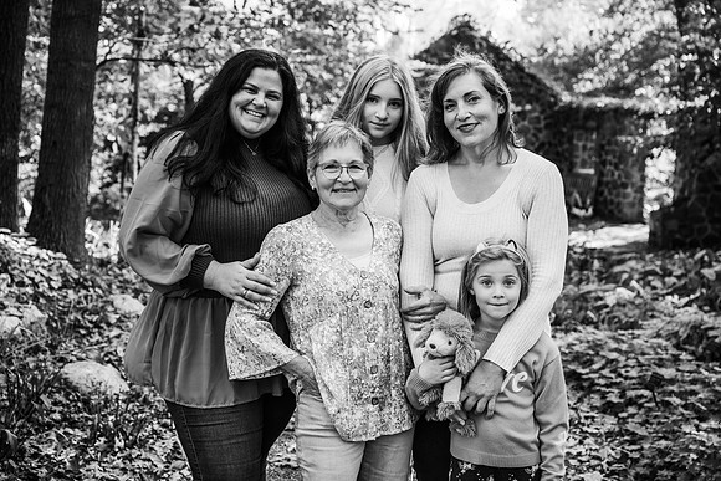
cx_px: 360
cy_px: 240
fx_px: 921
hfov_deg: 42.7
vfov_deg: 29.3
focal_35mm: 46
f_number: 4
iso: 500
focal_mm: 46
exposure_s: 1/320
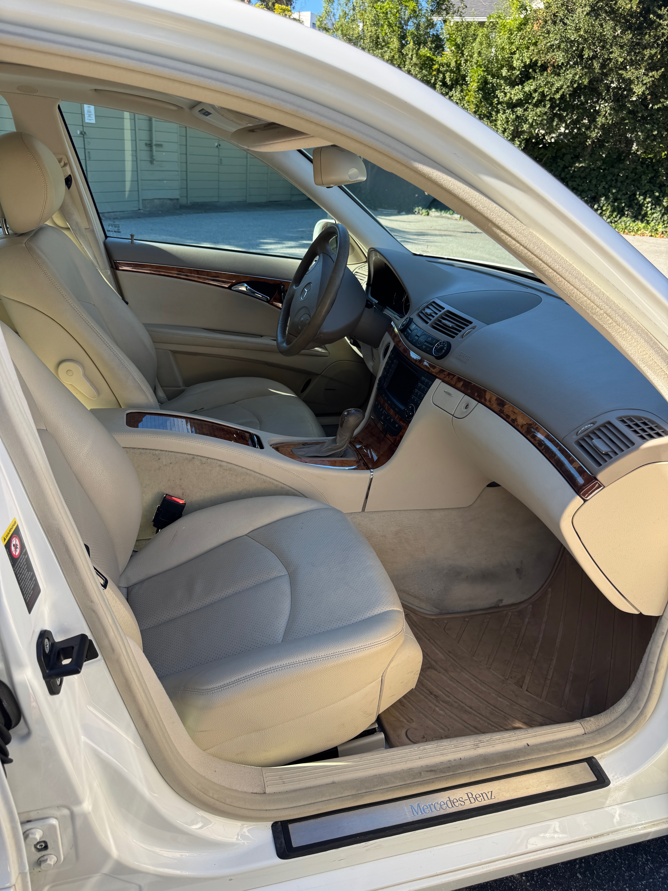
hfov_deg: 56.8
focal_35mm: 24
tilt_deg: -24.2
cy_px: 446
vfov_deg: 71.6
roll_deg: -4.8
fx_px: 618
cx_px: 334
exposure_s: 1/739
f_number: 1.78
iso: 80
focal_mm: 6.76
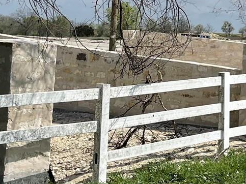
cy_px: 54
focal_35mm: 106
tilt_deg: +2.6
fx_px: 753
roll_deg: -3.7
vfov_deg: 13.9
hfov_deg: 16.8
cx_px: 368
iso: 32
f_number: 1.6
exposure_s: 1/6579
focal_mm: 5.1
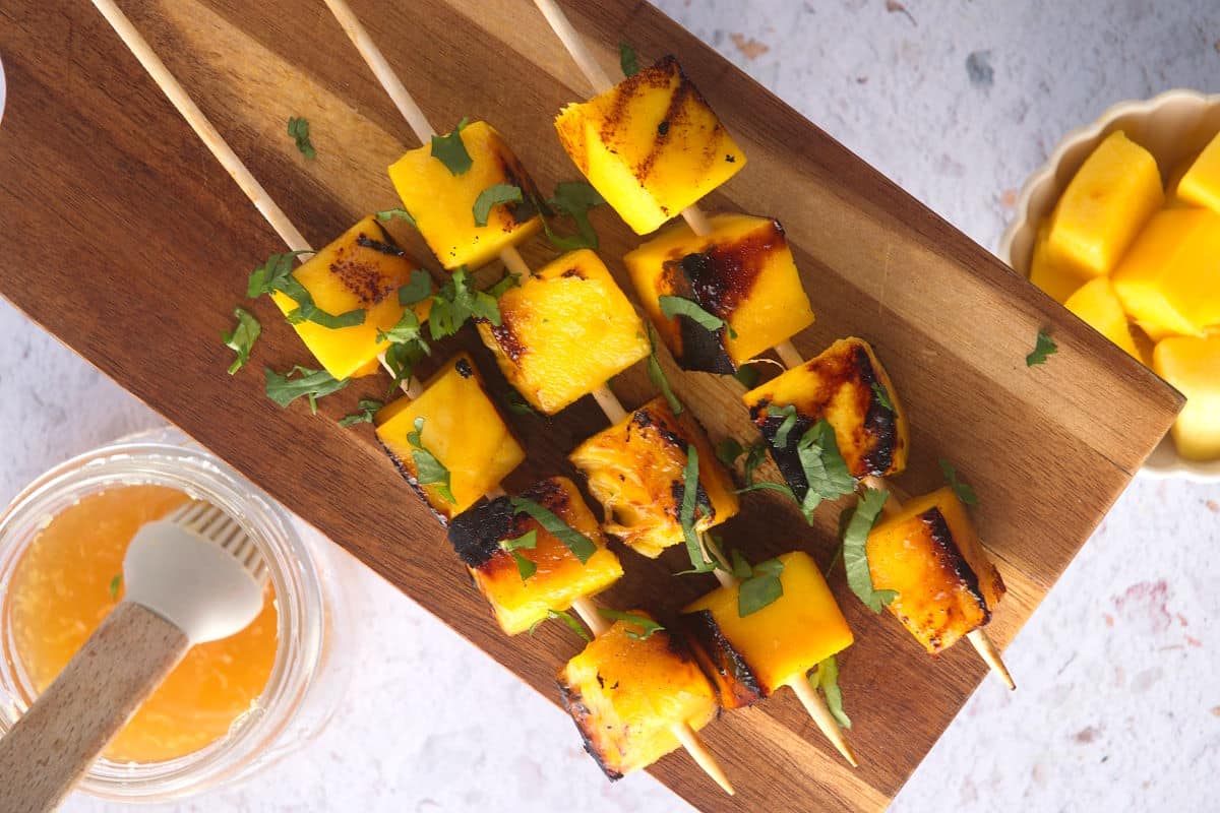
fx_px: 3558
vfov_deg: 13.0
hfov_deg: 19.5
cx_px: 610
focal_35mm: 105
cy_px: 406
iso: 100
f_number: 11
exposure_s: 1/125
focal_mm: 70
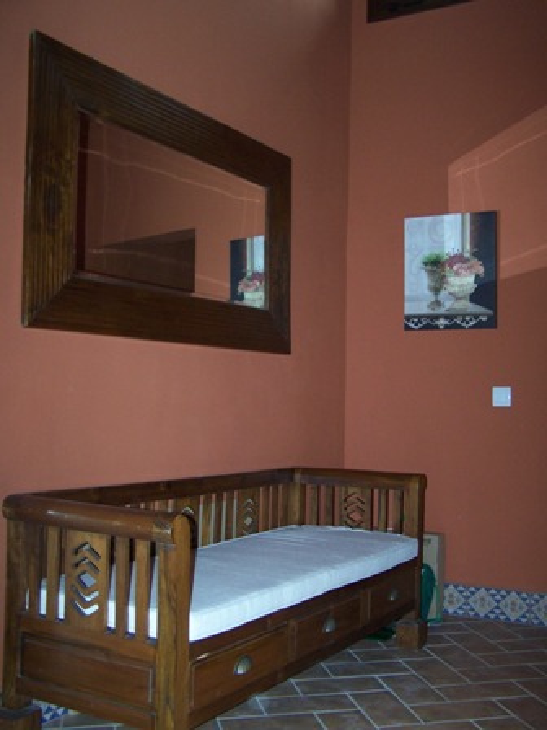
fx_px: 801
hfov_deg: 37.7
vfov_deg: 49.0
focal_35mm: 38
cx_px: 274
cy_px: 365
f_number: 2.8
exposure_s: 1/60
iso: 140
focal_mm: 6.3
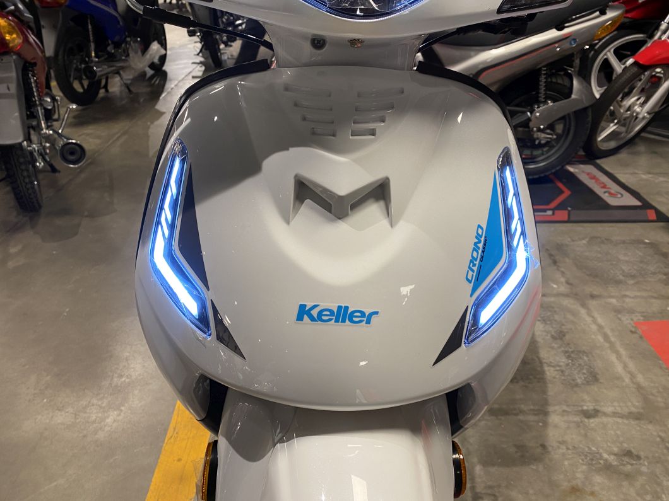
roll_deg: +0.6
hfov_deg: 67.3
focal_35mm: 26
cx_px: 334
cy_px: 250
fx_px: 502
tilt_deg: -30.6
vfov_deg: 53.1
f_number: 1.8
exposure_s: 1/50
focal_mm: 4.25
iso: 100
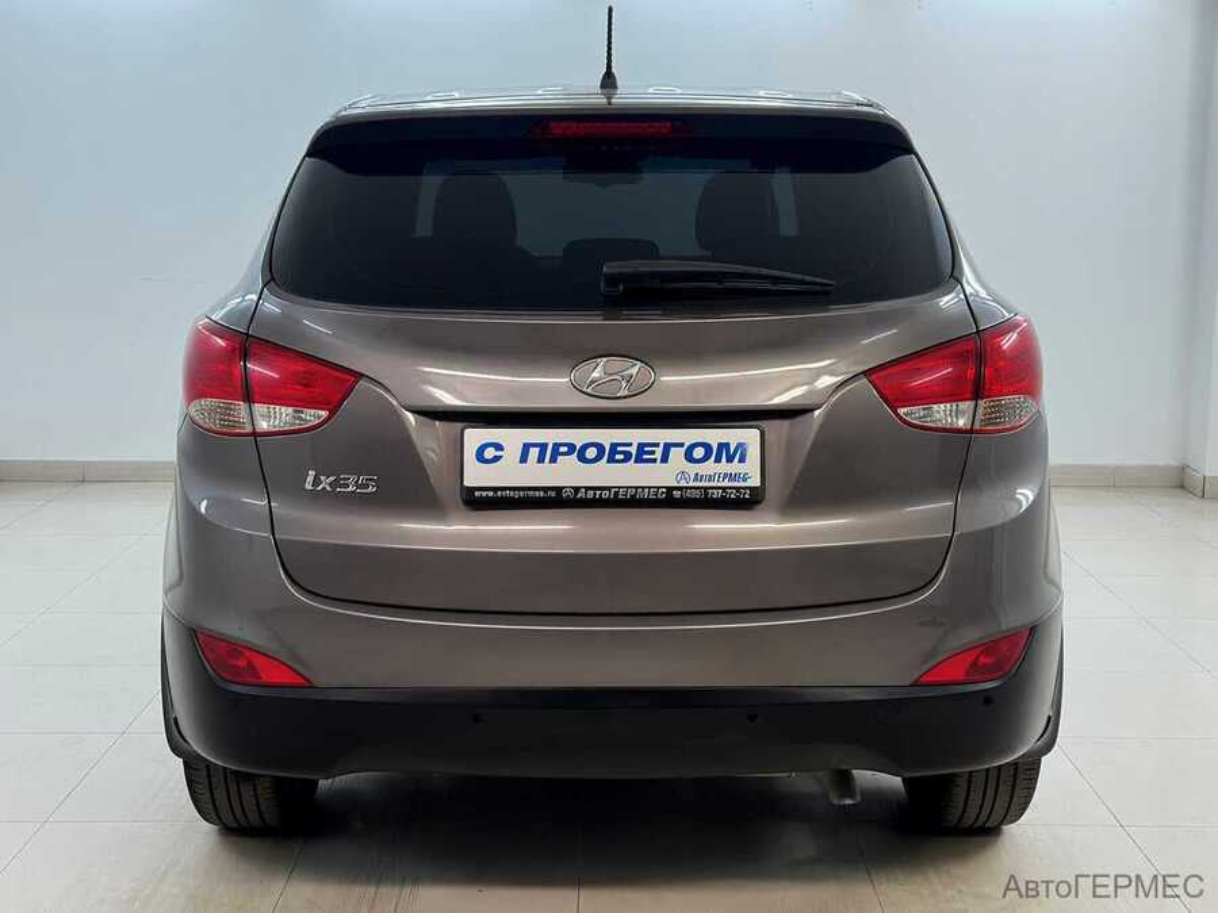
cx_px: 609
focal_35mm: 45
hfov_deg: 42.1
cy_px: 456
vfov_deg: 32.2
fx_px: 1583
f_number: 1.78
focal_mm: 6.86
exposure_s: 1/100
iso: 160
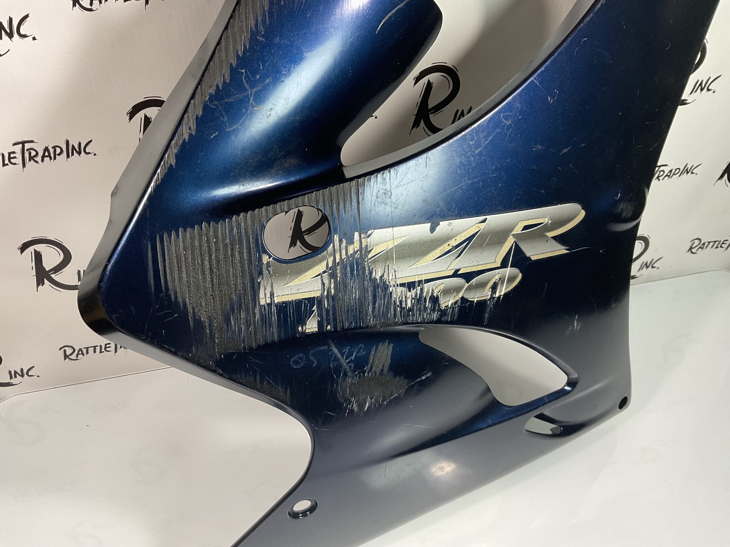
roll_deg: +2.7
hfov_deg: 61.7
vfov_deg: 48.2
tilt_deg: -39.0
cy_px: 274
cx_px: 365
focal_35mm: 29
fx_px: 612
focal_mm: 3
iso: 64
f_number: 1.8
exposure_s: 1/59
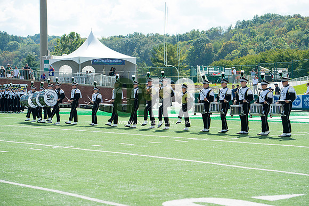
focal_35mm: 98
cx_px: 154
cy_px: 103
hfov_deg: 20.8
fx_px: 841
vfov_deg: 13.9
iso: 200
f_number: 4.5
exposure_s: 1/1000
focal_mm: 98
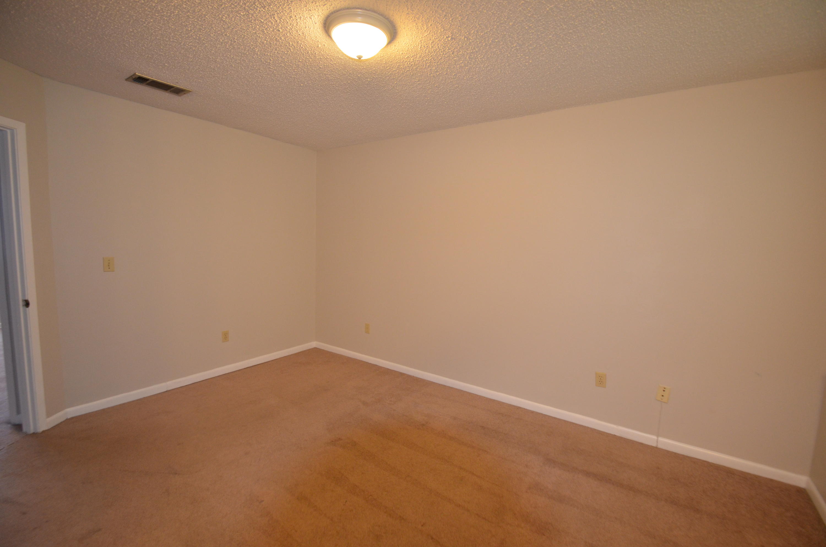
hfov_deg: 100.5
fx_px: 343
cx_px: 413
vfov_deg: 77.1
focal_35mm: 15
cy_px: 274
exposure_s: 1/60
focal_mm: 10
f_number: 3.5
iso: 900
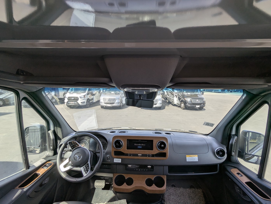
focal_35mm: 16
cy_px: 102
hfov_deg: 94.4
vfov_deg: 78.2
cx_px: 136
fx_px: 125
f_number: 2.2
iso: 44
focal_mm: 2.35
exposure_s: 1/321
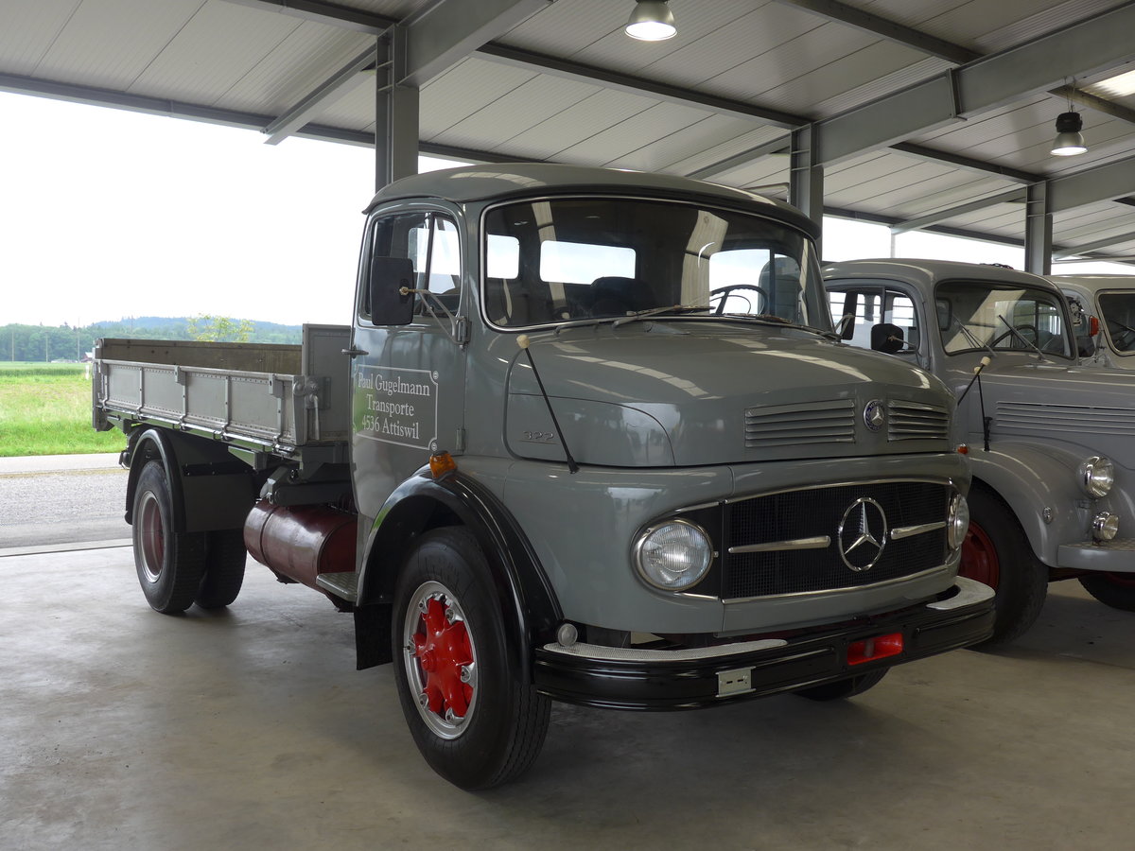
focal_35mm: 34
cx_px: 568
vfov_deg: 41.8
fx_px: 1115
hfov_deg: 54.0
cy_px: 426
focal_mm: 7
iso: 80
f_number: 2.8
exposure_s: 1/125
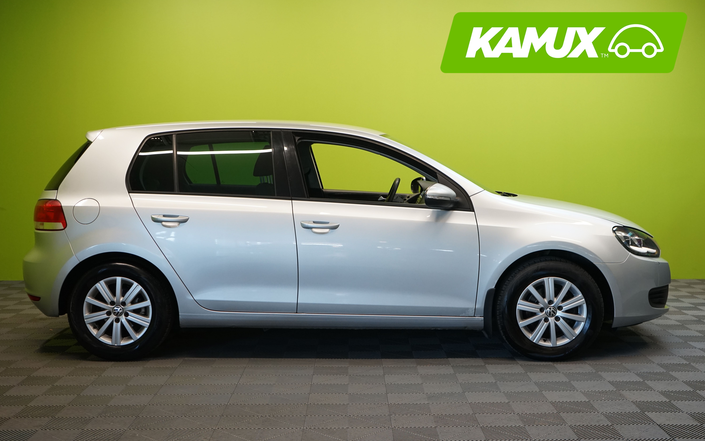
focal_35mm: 44
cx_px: 351
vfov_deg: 29.2
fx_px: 845
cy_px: 226
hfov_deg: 45.3
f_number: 5.6
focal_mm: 43
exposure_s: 1/40
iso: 1250
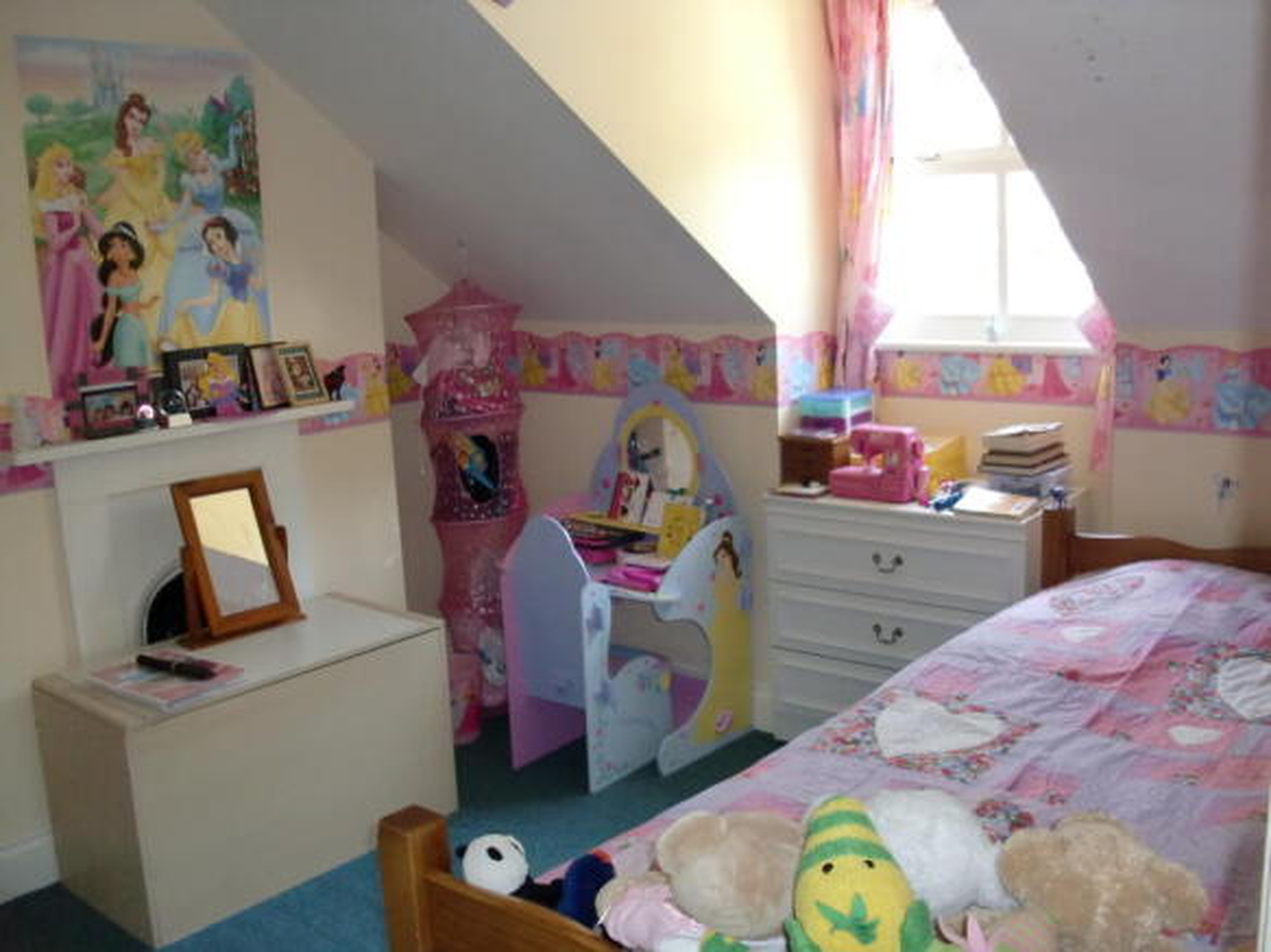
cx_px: 636
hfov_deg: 51.4
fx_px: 1322
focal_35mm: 36
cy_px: 476
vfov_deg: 39.6
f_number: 2.8
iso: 400
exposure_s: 1/60
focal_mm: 6.3
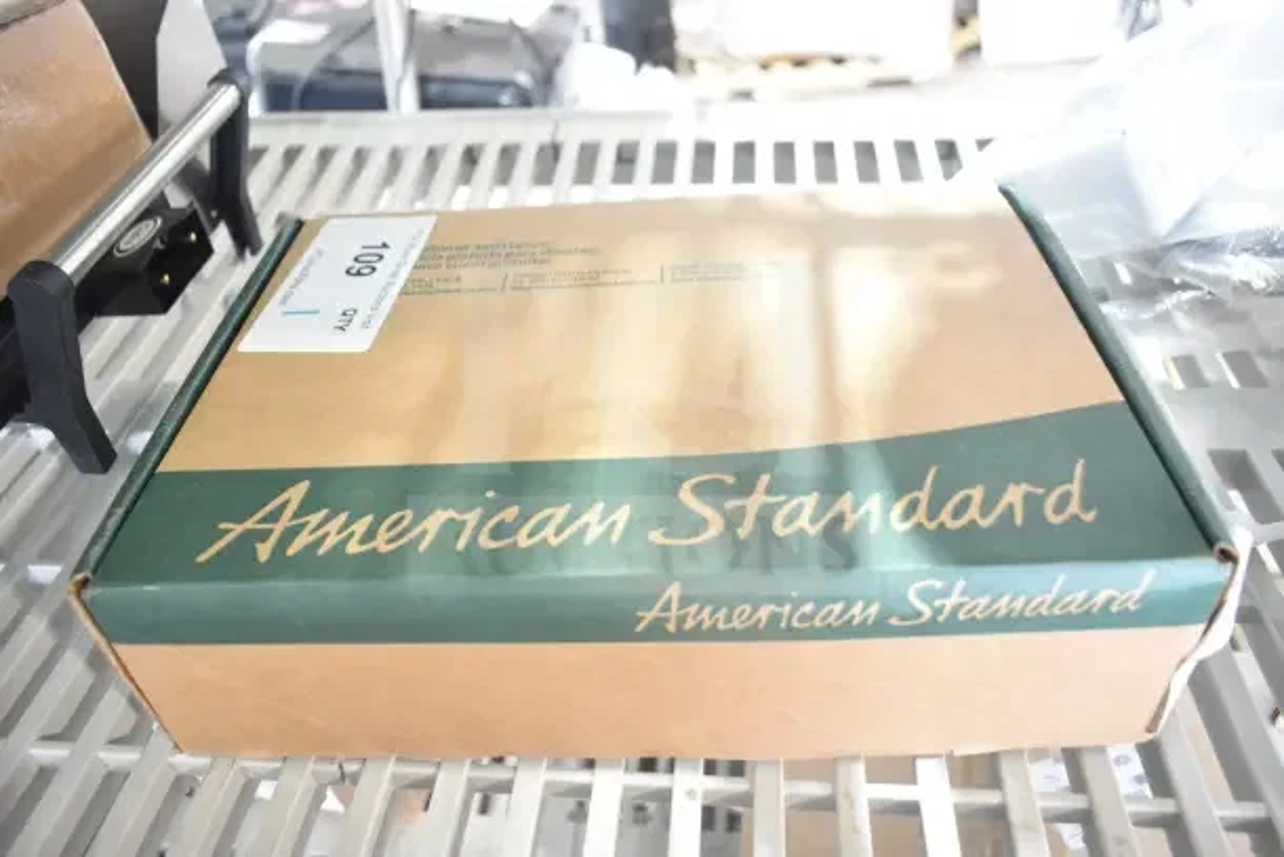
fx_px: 963
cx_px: 642
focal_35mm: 27
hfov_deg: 67.4
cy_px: 428
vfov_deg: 48.0
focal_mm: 18
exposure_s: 1/40
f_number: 3.5
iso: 1600
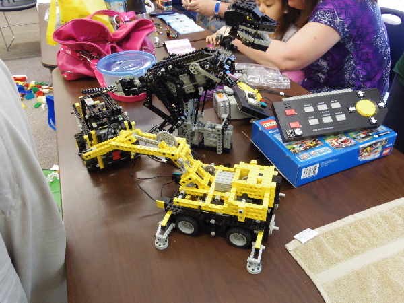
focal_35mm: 28
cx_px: 202
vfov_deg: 49.7
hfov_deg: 63.4
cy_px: 152
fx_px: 327
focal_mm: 5.1
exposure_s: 1/50
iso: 1000
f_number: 4.5
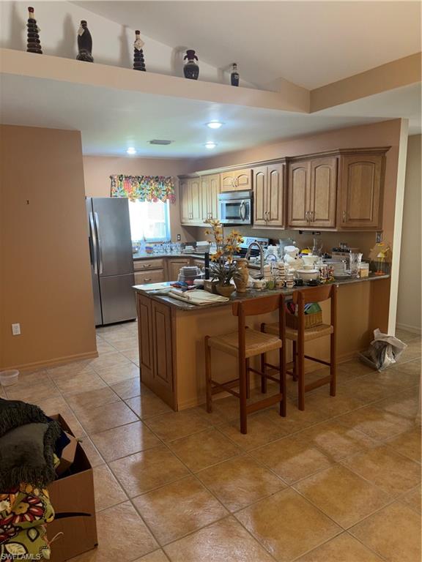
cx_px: 211
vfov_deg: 67.3
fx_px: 423
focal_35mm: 26
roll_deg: +1.5
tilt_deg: -9.6
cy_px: 281
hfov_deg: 53.1
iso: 40
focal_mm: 5.96
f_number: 1.6
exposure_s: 1/16
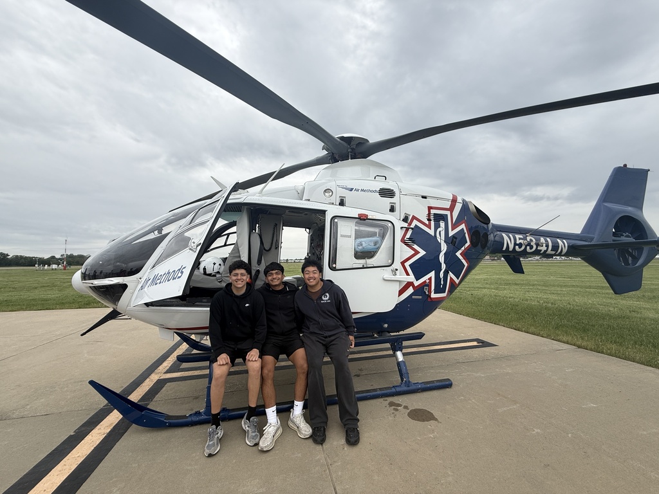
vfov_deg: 85.7
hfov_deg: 102.1
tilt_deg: +4.1
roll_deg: +1.1
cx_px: 330
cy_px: 247
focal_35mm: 14
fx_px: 267
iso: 50
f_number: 2.2
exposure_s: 1/1656
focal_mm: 2.22
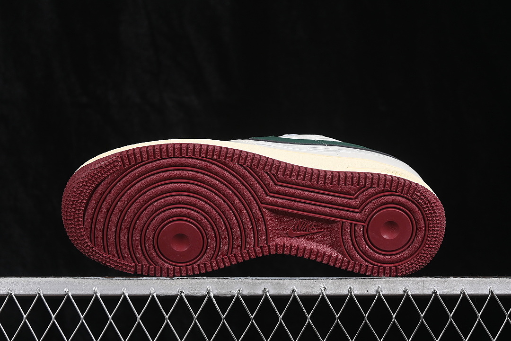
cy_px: 170
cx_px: 256
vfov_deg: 18.2
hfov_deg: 27.0
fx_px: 1065
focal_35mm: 75
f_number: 6.3
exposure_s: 1/80
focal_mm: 50
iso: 160
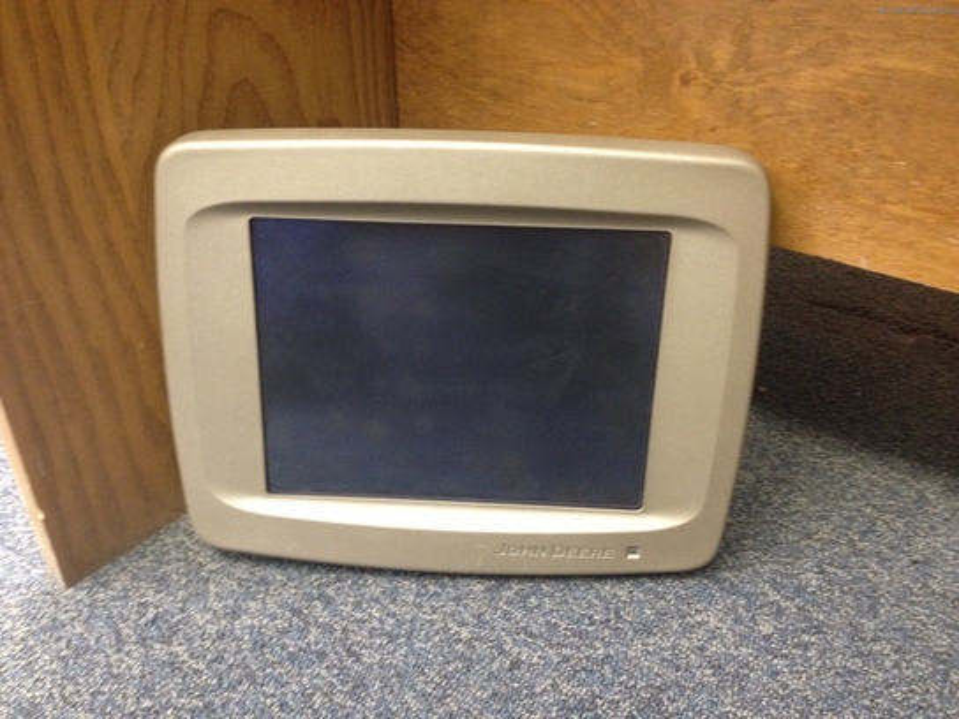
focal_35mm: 35
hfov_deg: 52.6
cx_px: 480
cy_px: 360
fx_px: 970
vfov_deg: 40.7
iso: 320
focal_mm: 4.28
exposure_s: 1/20
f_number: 2.4
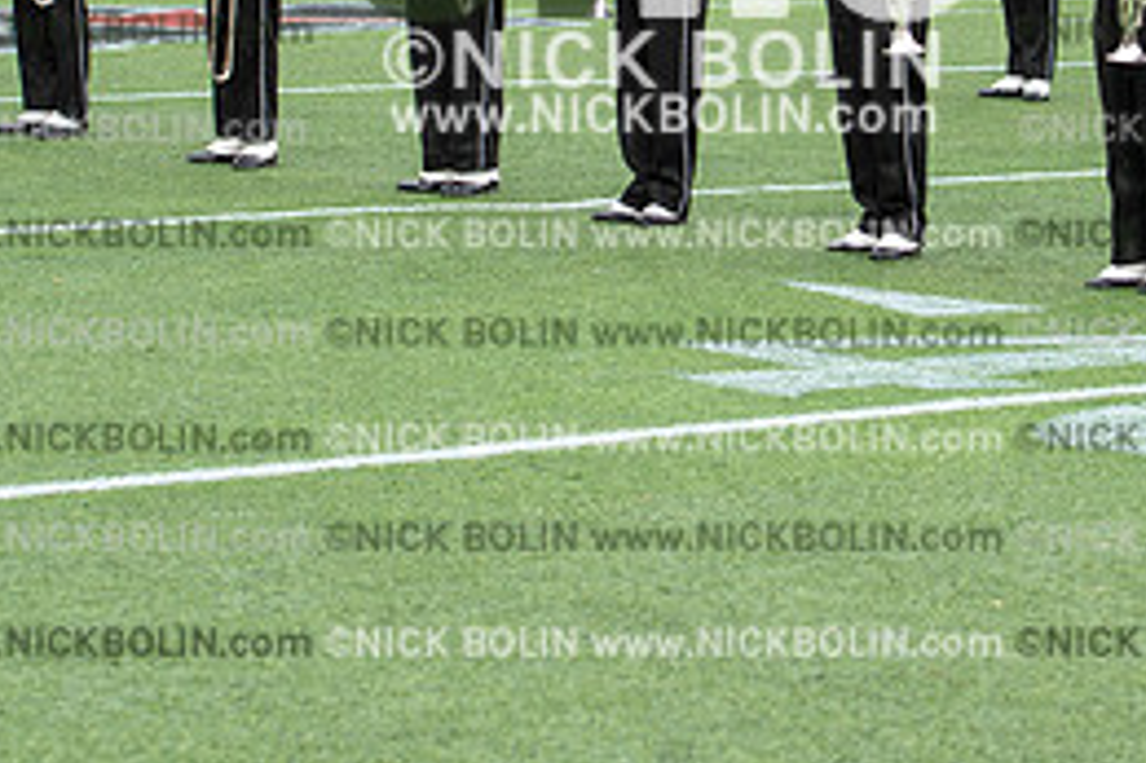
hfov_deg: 13.2
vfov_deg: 8.7
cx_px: 661
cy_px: -75
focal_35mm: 156
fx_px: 4963
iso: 400
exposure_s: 1/320
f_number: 4
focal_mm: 70
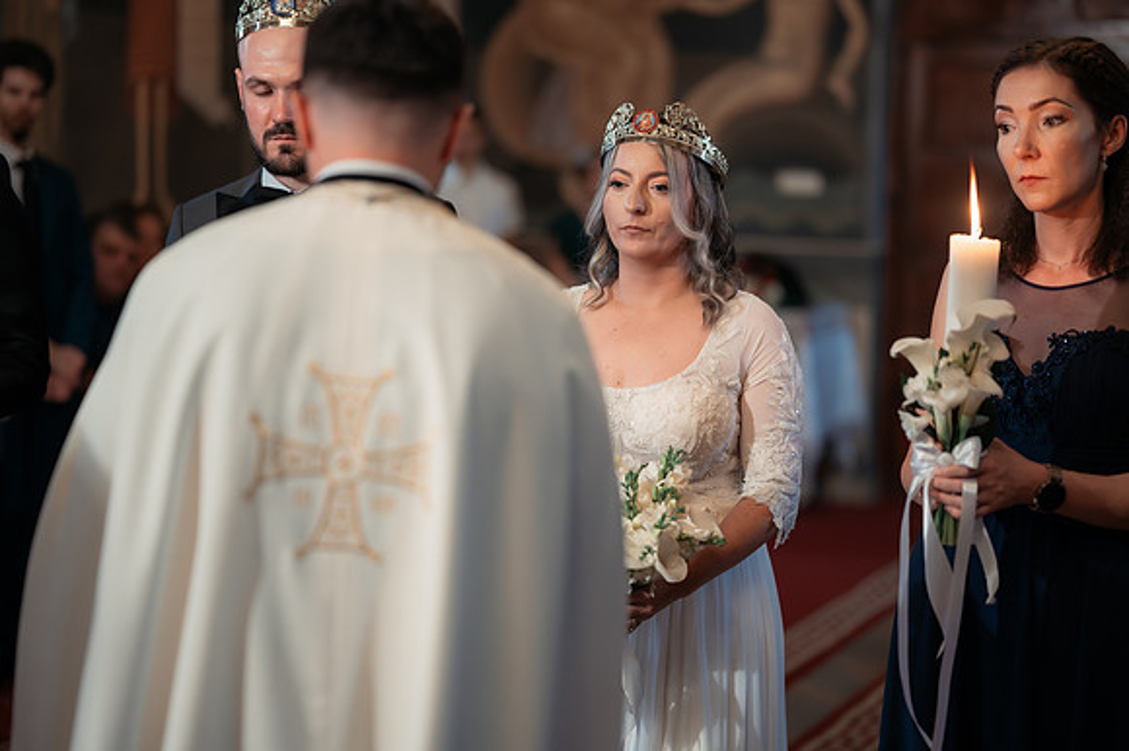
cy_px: 376
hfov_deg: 23.9
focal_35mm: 85
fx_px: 2664
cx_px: 564
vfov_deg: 16.1
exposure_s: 1/200
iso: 1600
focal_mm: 85
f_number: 1.8
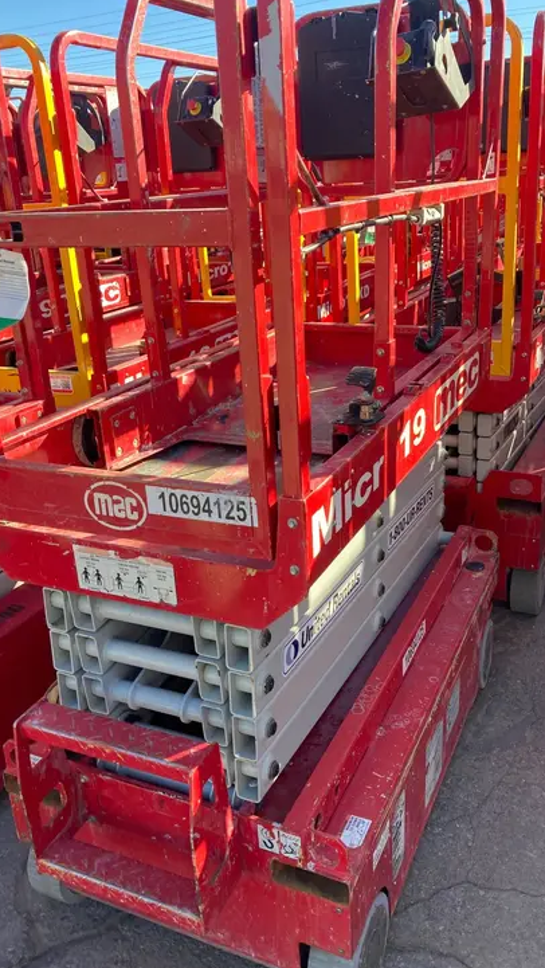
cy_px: 481
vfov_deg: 62.6
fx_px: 796
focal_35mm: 31
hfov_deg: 37.8
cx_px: 305
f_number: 1.8
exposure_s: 1/260
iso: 20
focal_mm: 3.99
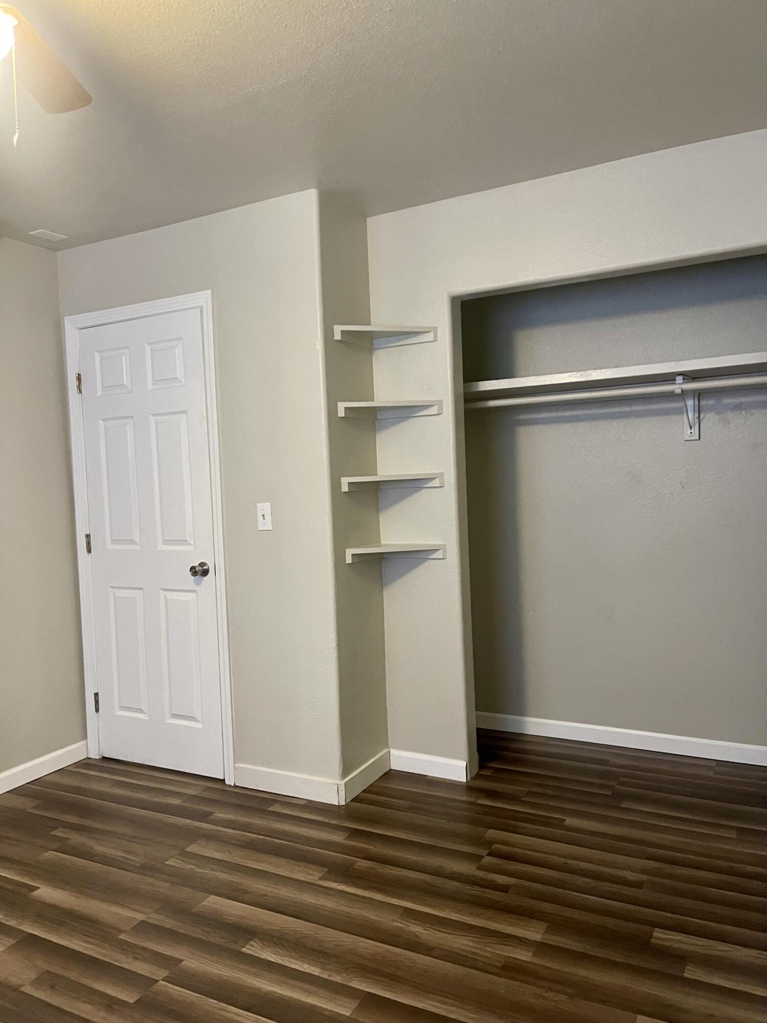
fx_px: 739
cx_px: 384
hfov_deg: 54.9
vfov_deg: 69.4
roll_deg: +1.8
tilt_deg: -2.5
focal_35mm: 25
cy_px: 512
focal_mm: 5.1
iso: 500
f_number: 1.6
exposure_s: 1/40
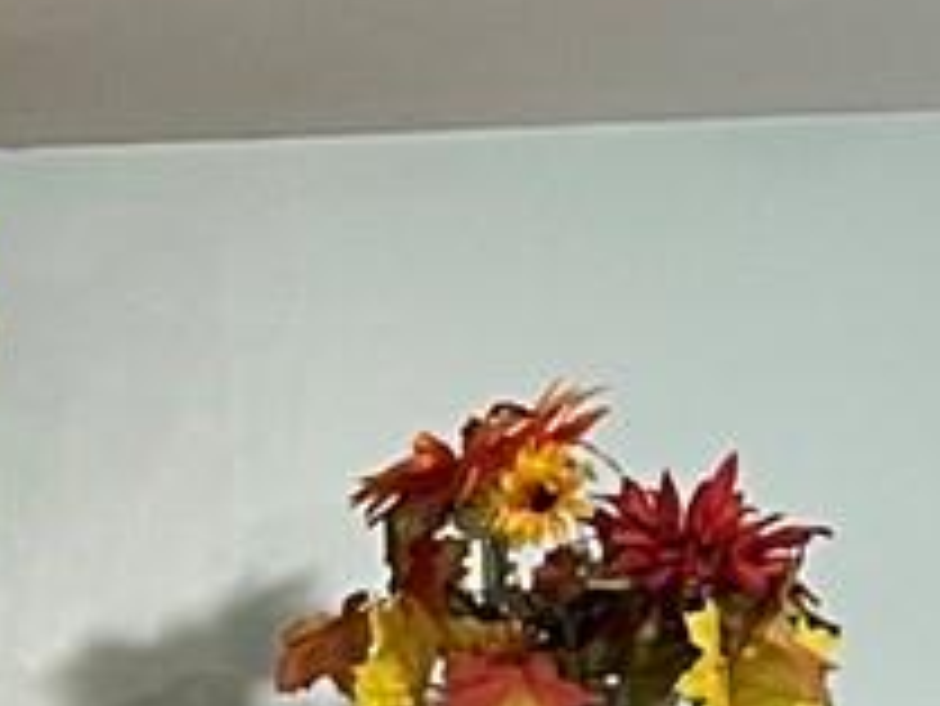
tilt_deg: -7.3
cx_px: -1421
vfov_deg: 6.6
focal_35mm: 199
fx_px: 5407
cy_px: 2266
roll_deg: +1.9
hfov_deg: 8.9
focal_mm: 5.1
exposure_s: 1/60
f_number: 1.6
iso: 250
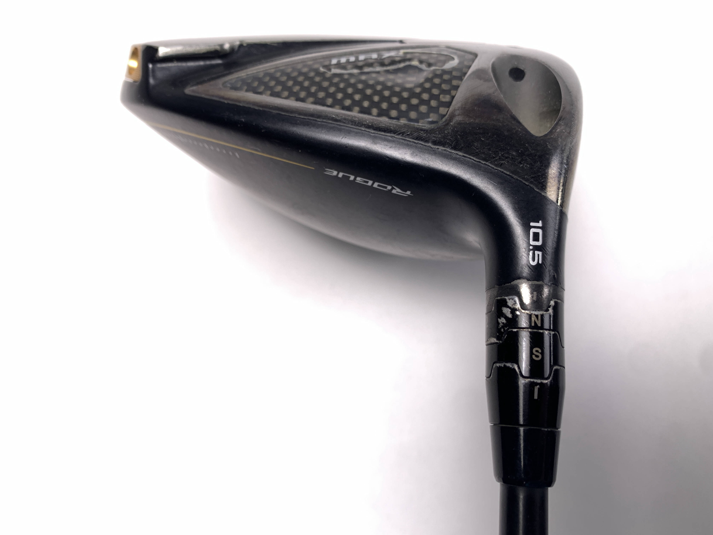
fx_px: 536
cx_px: 356
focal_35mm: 26
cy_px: 268
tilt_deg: -76.7
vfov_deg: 53.1
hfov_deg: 67.3
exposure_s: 1/120
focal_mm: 4.25
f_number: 1.8
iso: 25
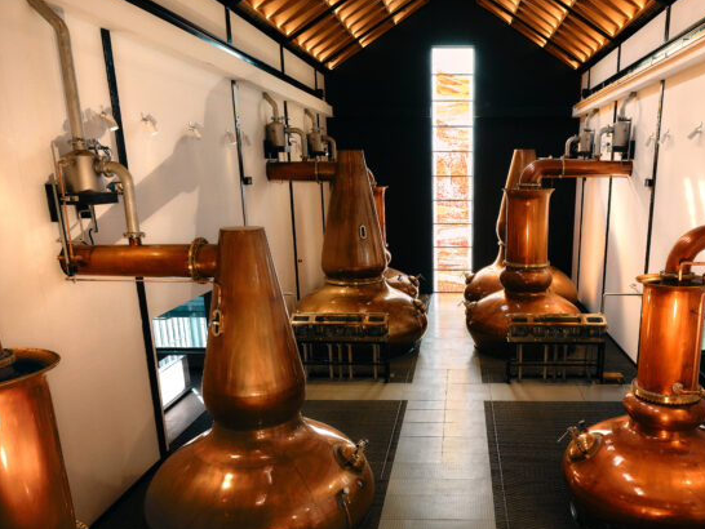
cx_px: 452
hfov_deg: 59.0
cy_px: 338
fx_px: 611
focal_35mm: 30
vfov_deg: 46.3
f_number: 5.6
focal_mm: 20
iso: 3200
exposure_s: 1/200
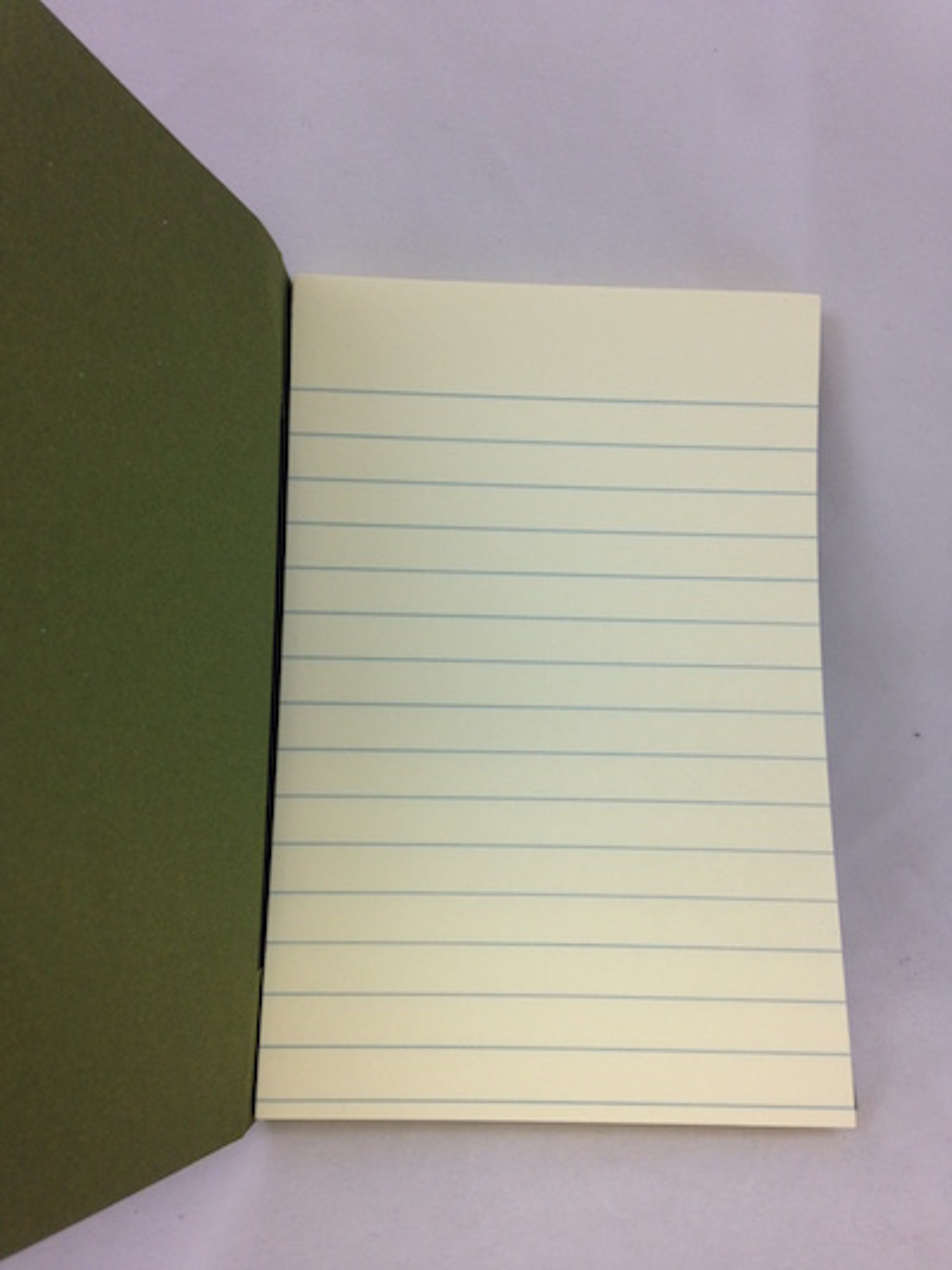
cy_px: 635
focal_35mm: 33
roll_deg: +0.1
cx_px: 476
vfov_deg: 55.3
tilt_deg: -21.1
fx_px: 1210
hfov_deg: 43.0
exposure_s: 1/40
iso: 64
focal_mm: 4.12
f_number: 2.4
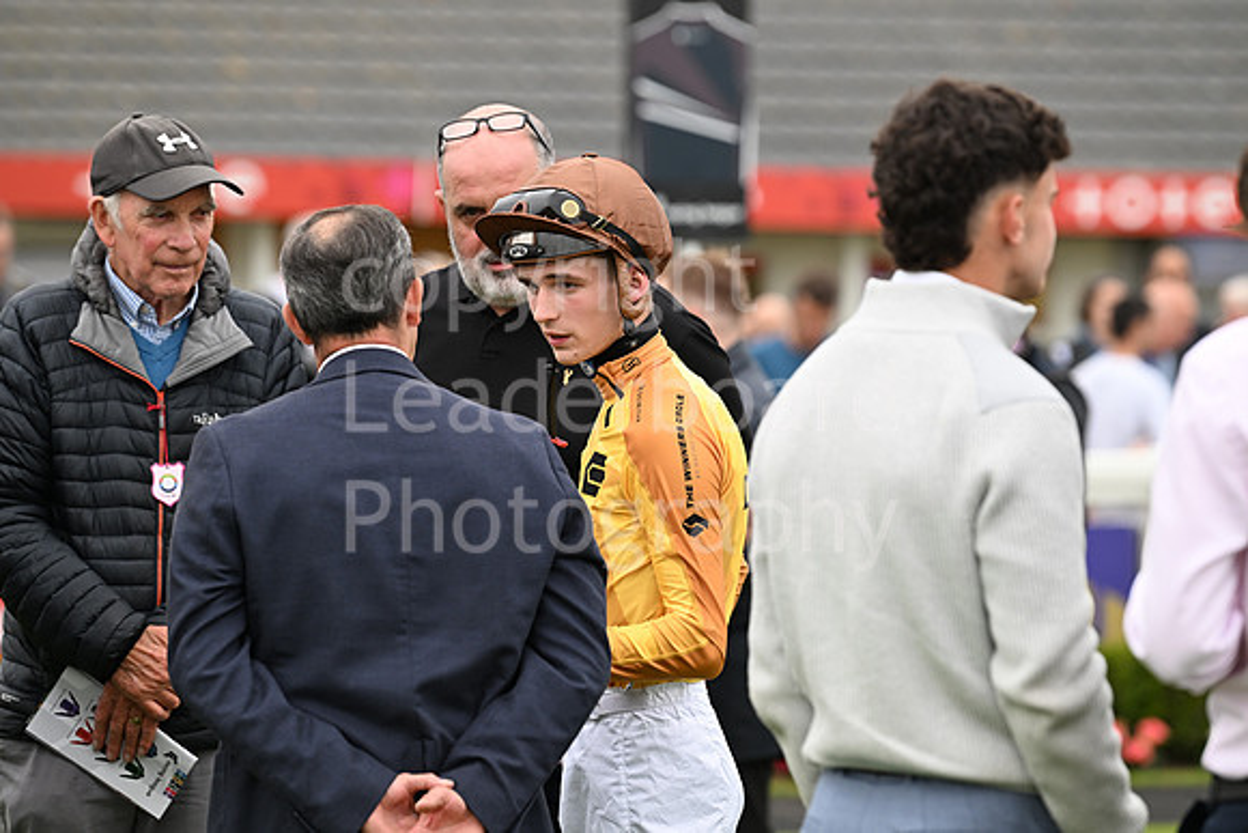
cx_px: 624
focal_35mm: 200
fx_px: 6935
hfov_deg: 10.3
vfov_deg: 6.9
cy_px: 416
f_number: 4.5
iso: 800
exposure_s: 1/500
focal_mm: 200
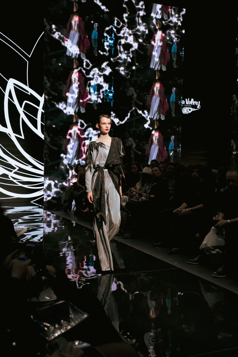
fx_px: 416
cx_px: 119
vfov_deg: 46.4
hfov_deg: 31.9
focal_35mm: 42
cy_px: 178
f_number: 5
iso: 1600
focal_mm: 42
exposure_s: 1/125
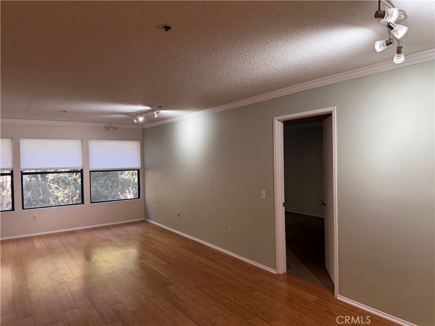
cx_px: 218
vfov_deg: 56.8
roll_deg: +1.0
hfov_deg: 71.6
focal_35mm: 24
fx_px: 302
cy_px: 163
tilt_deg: -2.4
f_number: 1.78
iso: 160
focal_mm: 6.76
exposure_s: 1/120
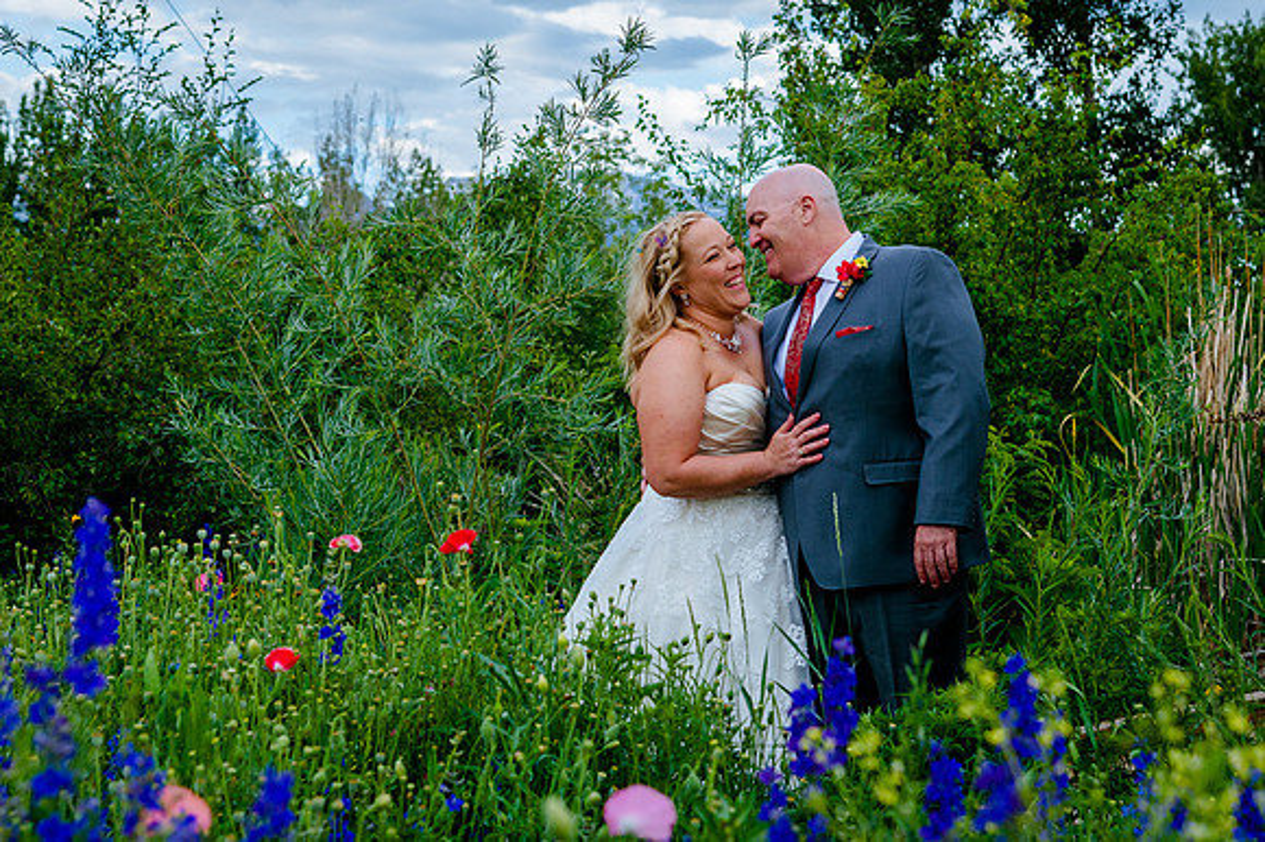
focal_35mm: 69
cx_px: 633
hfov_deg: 29.3
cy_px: 340
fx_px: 2418
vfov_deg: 19.7
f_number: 5
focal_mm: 55
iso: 640
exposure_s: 1/500
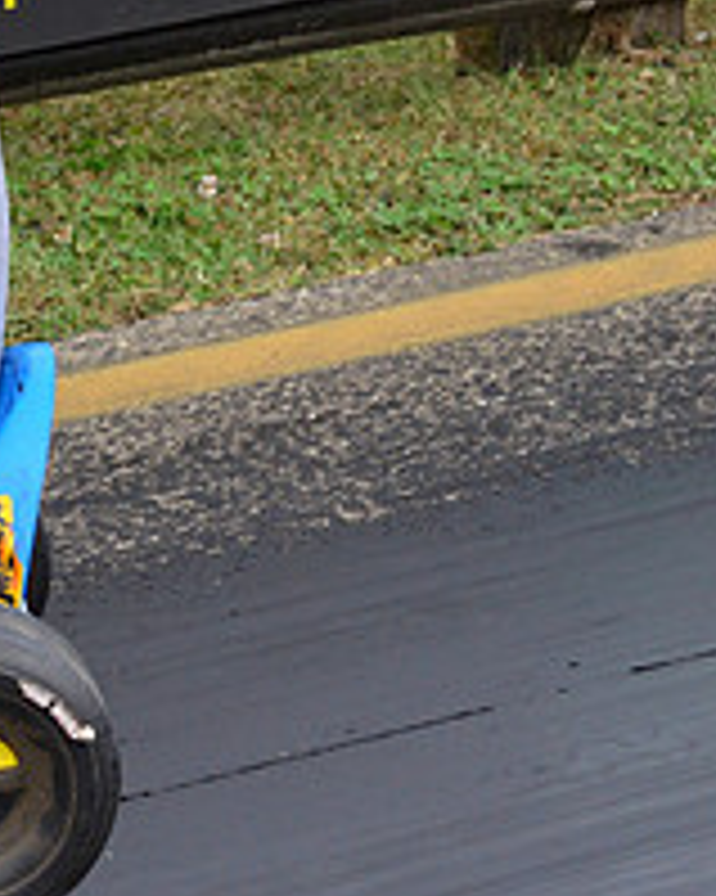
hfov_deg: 6.7
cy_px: 284
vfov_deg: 8.6
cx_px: -527
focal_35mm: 225
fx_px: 5974
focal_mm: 55
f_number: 10
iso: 1000
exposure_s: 1/400
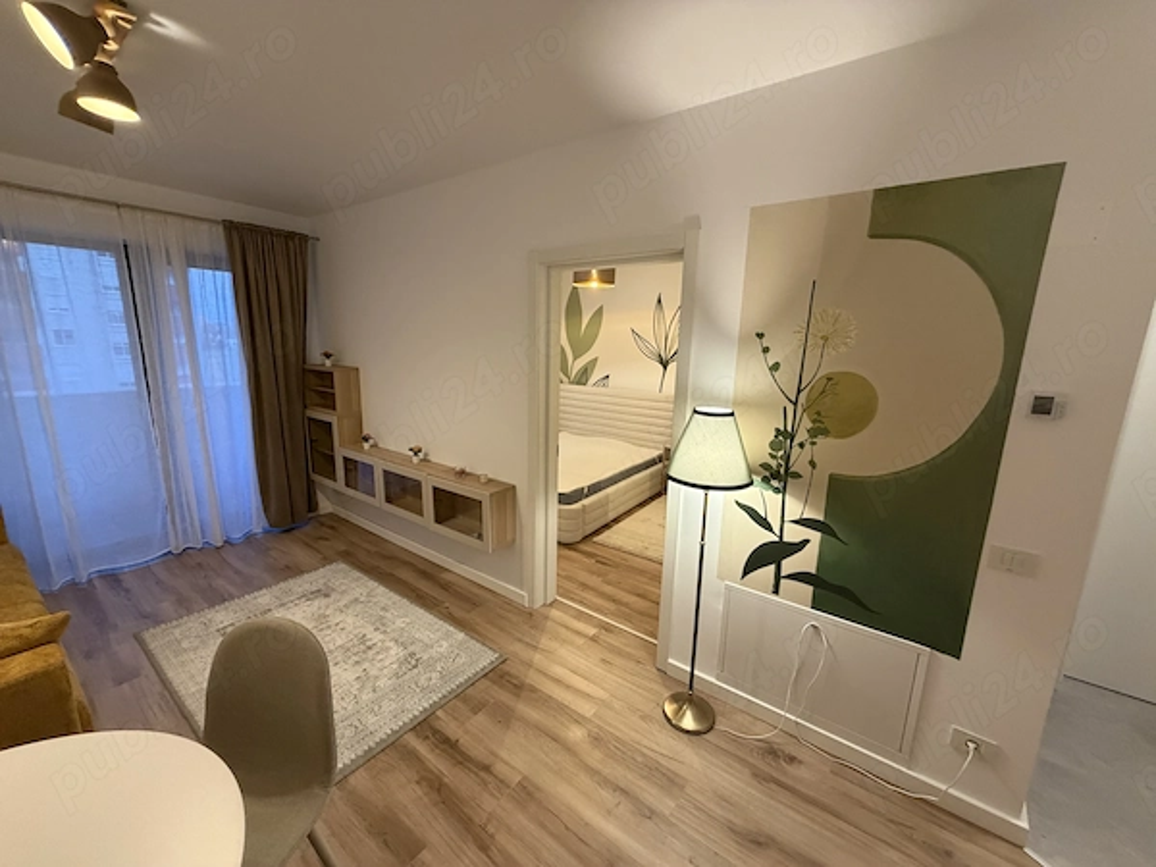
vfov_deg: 85.7
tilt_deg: -10.2
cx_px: 578
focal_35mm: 14
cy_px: 434
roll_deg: -0.9
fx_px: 468
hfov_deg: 102.1
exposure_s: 1/50
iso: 400
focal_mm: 2.22
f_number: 2.2
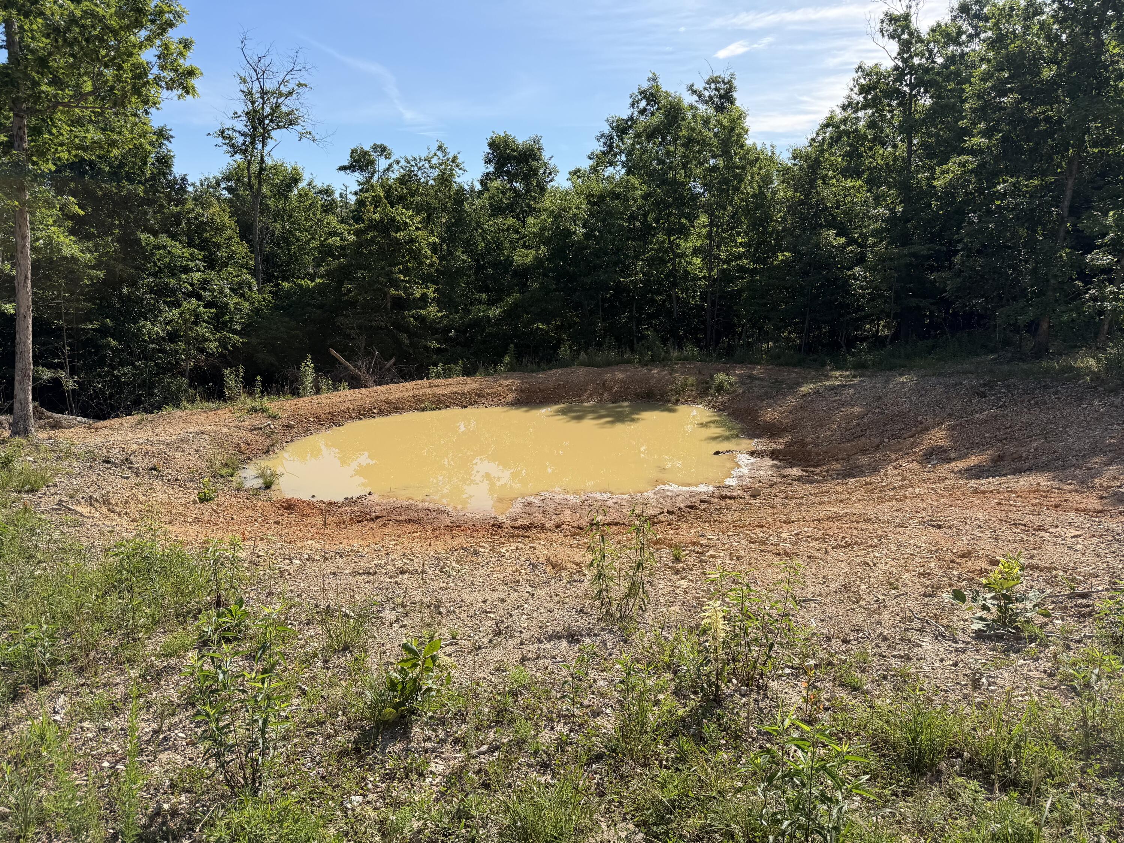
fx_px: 779
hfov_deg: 71.6
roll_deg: -1.1
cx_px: 562
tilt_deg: -13.1
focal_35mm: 24
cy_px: 422
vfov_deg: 56.8
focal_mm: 6.76
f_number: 1.78
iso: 80
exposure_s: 1/3584
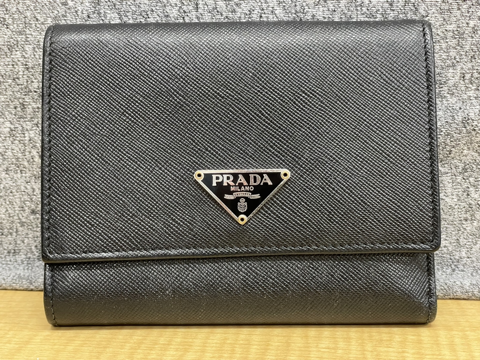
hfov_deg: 36.8
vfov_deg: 28.0
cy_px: 180
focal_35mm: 52
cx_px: 240
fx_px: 721
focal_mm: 6
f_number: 2
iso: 320
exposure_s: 1/60
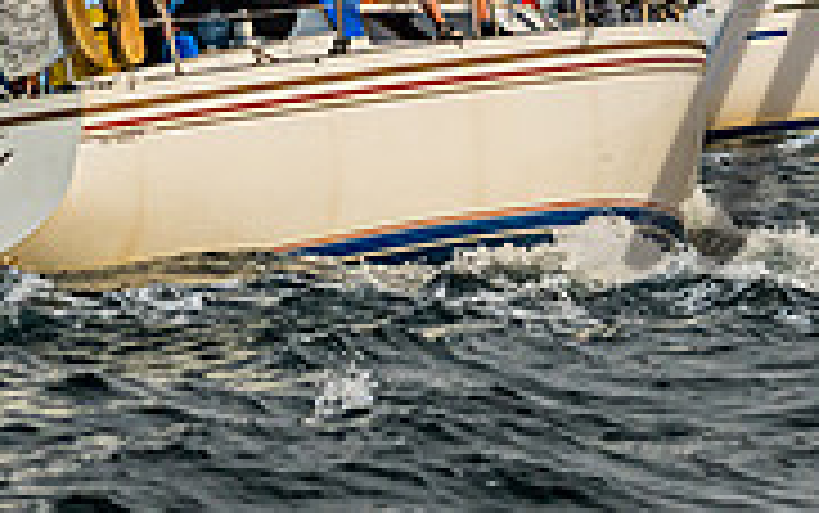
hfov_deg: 2.3
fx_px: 20704
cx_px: 724
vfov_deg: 1.4
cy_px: -92
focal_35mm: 927
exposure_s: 1/2500
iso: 640
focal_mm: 210
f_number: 5
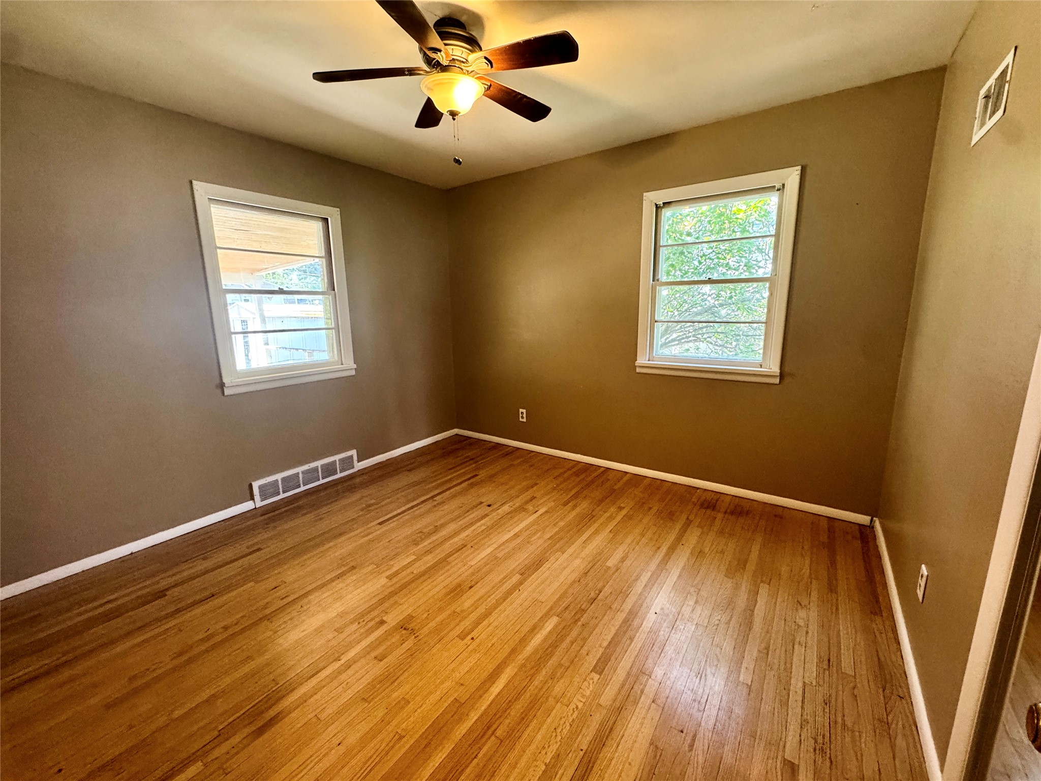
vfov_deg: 85.7
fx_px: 421
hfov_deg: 102.1
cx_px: 520
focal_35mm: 14
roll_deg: +0.8
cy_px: 390
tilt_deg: -12.5
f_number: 2.2
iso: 320
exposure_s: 1/60
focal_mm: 2.22
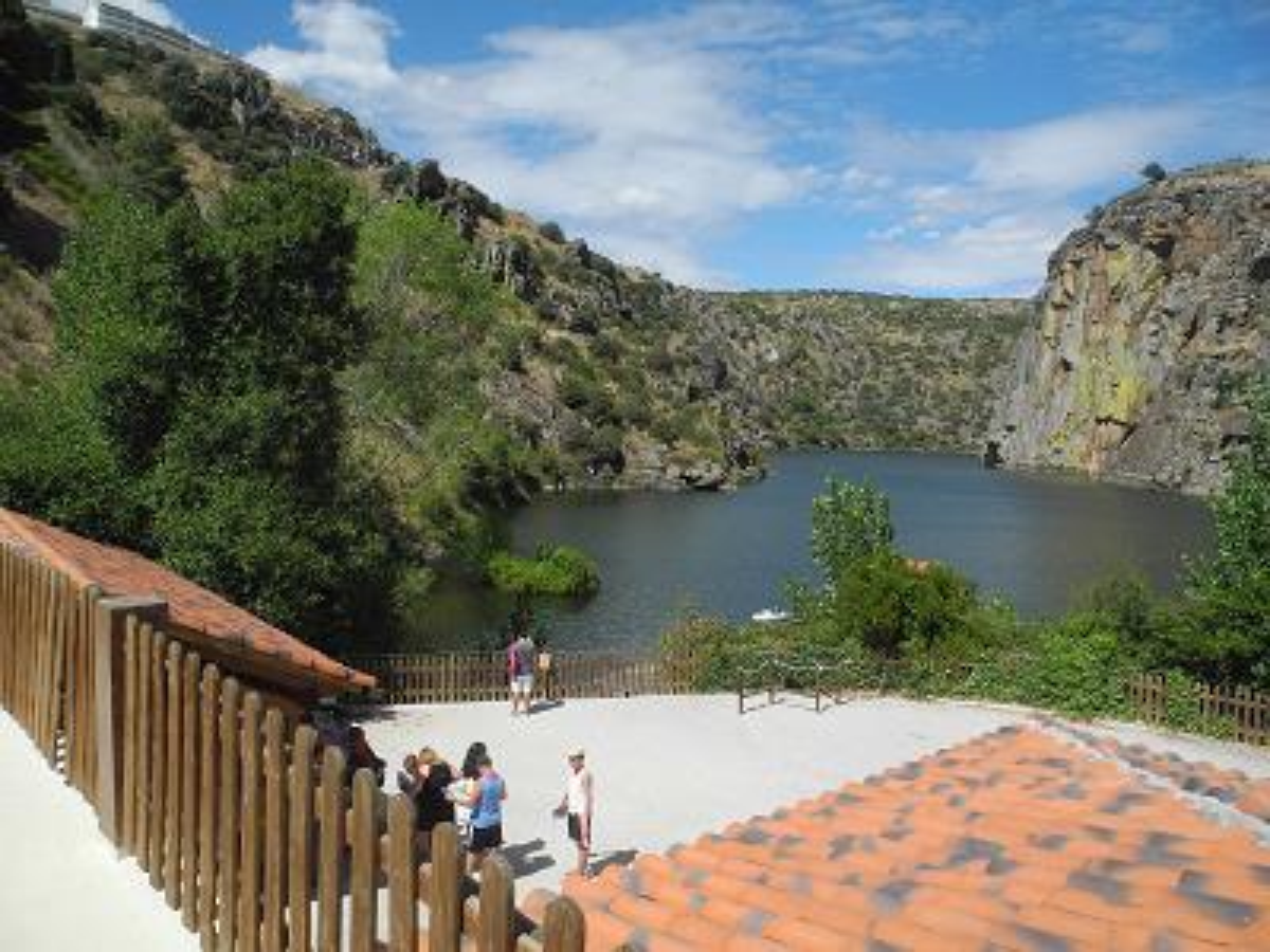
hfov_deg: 63.4
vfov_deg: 49.7
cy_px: 476
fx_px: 1027
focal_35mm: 28
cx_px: 635
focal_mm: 6
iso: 100
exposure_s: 1/800
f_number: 4.5
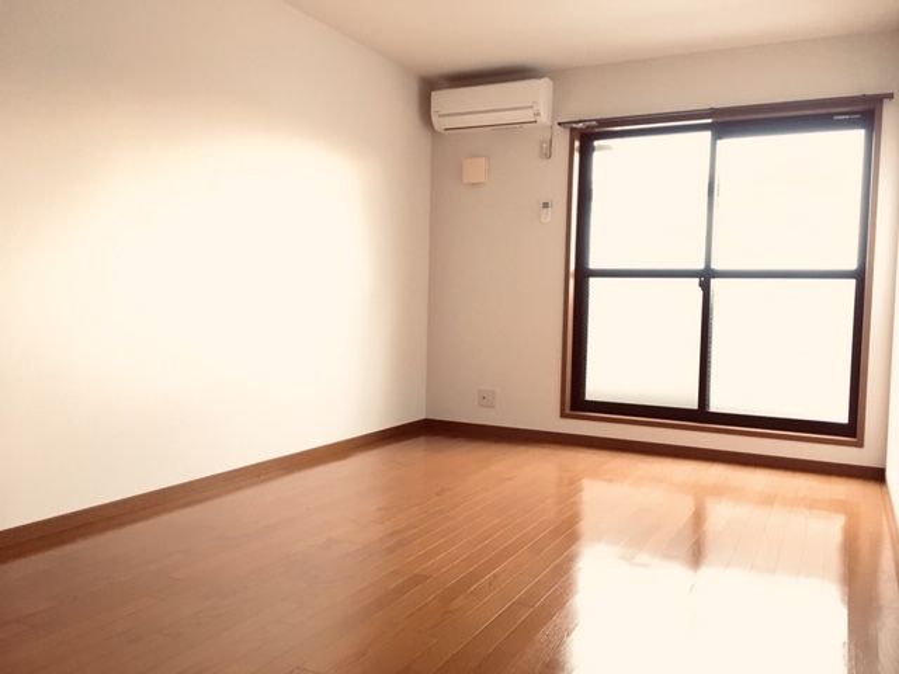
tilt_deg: -4.2
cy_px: 337
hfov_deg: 61.7
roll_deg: -1.6
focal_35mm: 29
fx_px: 753
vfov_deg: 48.2
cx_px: 450
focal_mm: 4.15
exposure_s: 1/15
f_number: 2.2
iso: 320
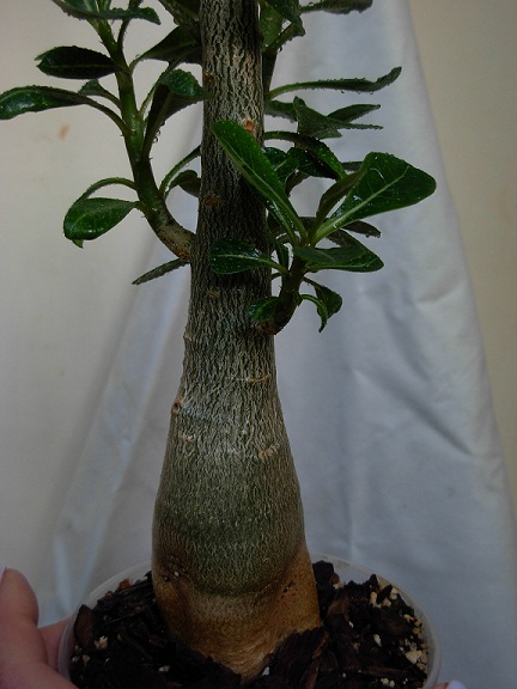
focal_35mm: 45
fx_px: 896
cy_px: 344
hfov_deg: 32.2
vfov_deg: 42.1
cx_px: 258
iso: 79
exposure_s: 1/41.4
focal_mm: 7.5
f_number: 3.1
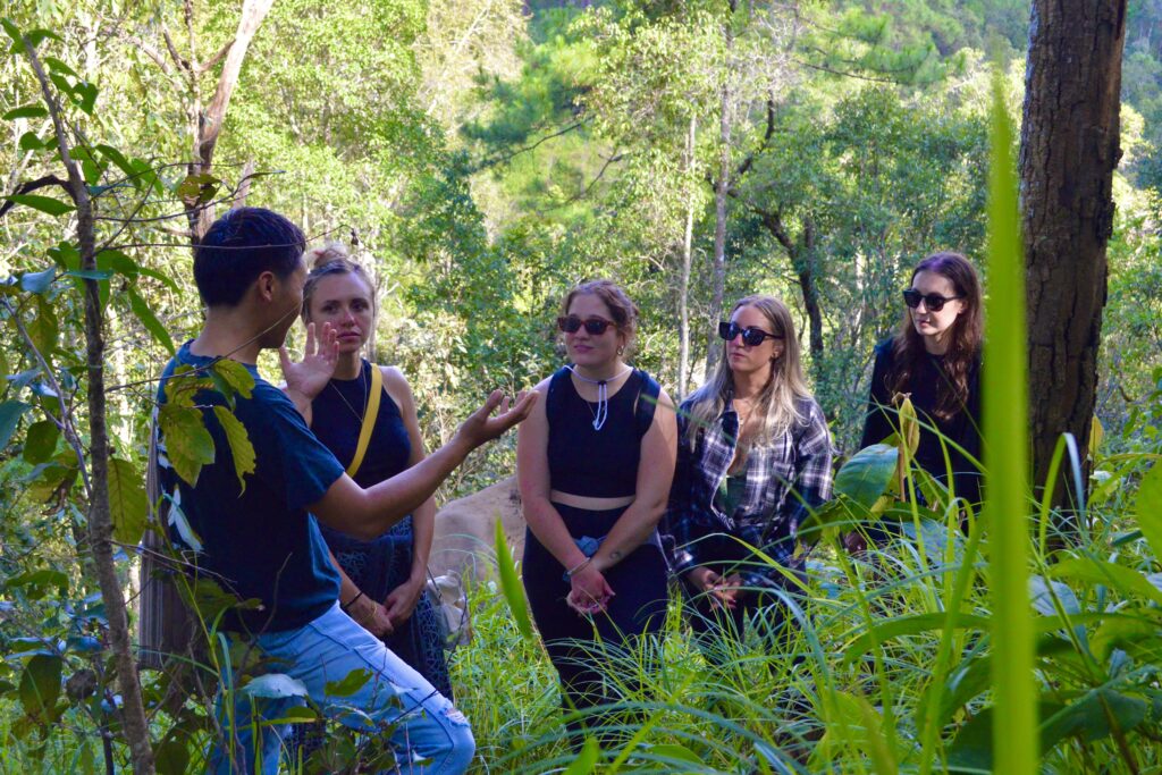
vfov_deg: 31.9
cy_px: 388
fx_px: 1356
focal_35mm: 42
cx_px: 581
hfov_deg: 46.4
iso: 1600
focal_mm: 28
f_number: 5.6
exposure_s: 1/250
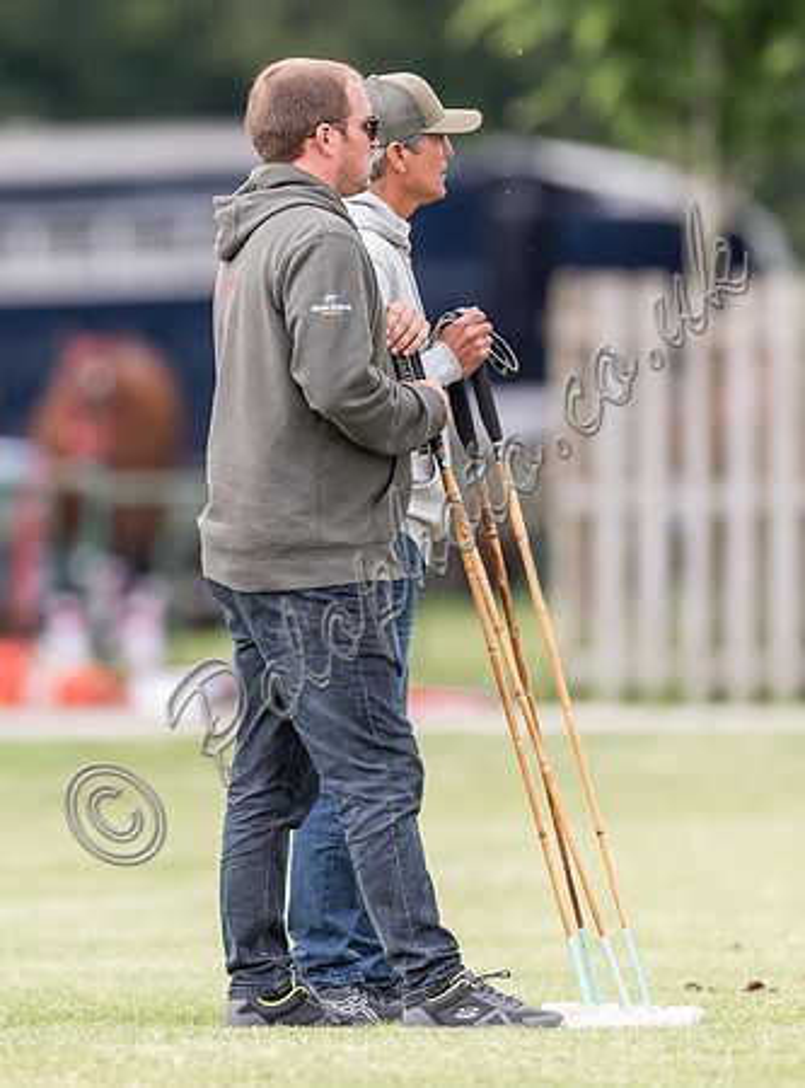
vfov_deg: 2.0
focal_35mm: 978
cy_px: 362
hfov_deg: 1.5
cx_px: 299
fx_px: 30594
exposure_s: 1/1250
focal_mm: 500
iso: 800
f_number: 4
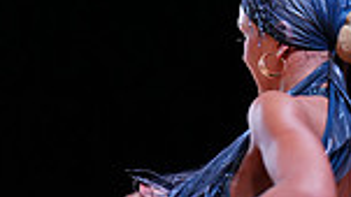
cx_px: 354
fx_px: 2625
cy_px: 387
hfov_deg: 7.6
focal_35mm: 282
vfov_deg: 4.3
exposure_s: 1/500
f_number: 2.8
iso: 800
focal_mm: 70
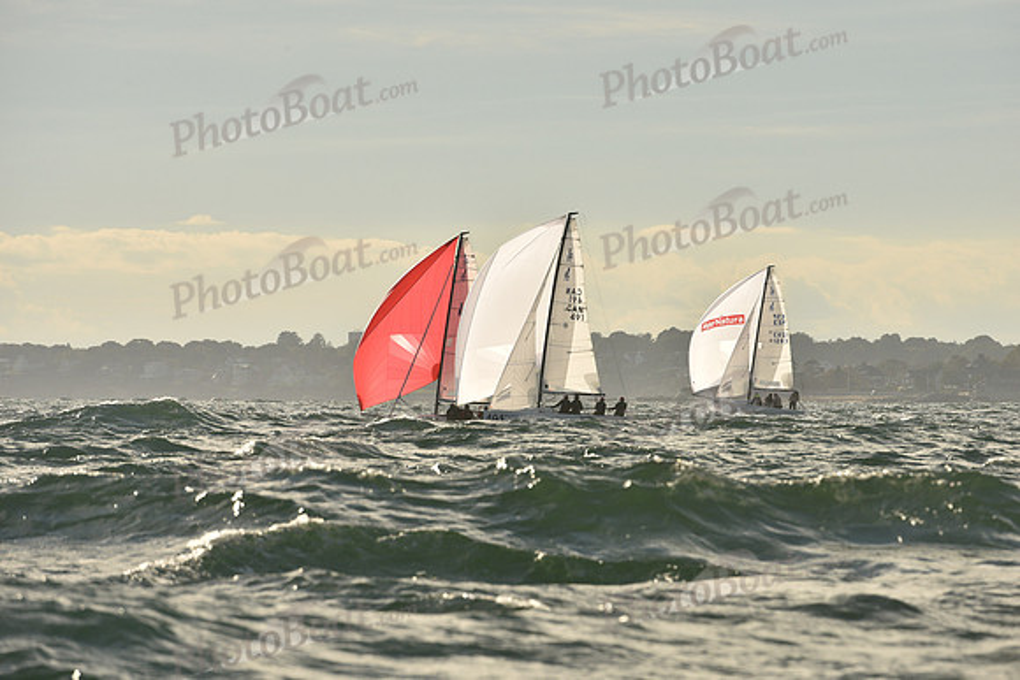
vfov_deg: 3.4
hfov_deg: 5.2
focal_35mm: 400
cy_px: 340
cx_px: 510
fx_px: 11335
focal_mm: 400
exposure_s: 1/1250
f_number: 9
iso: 320
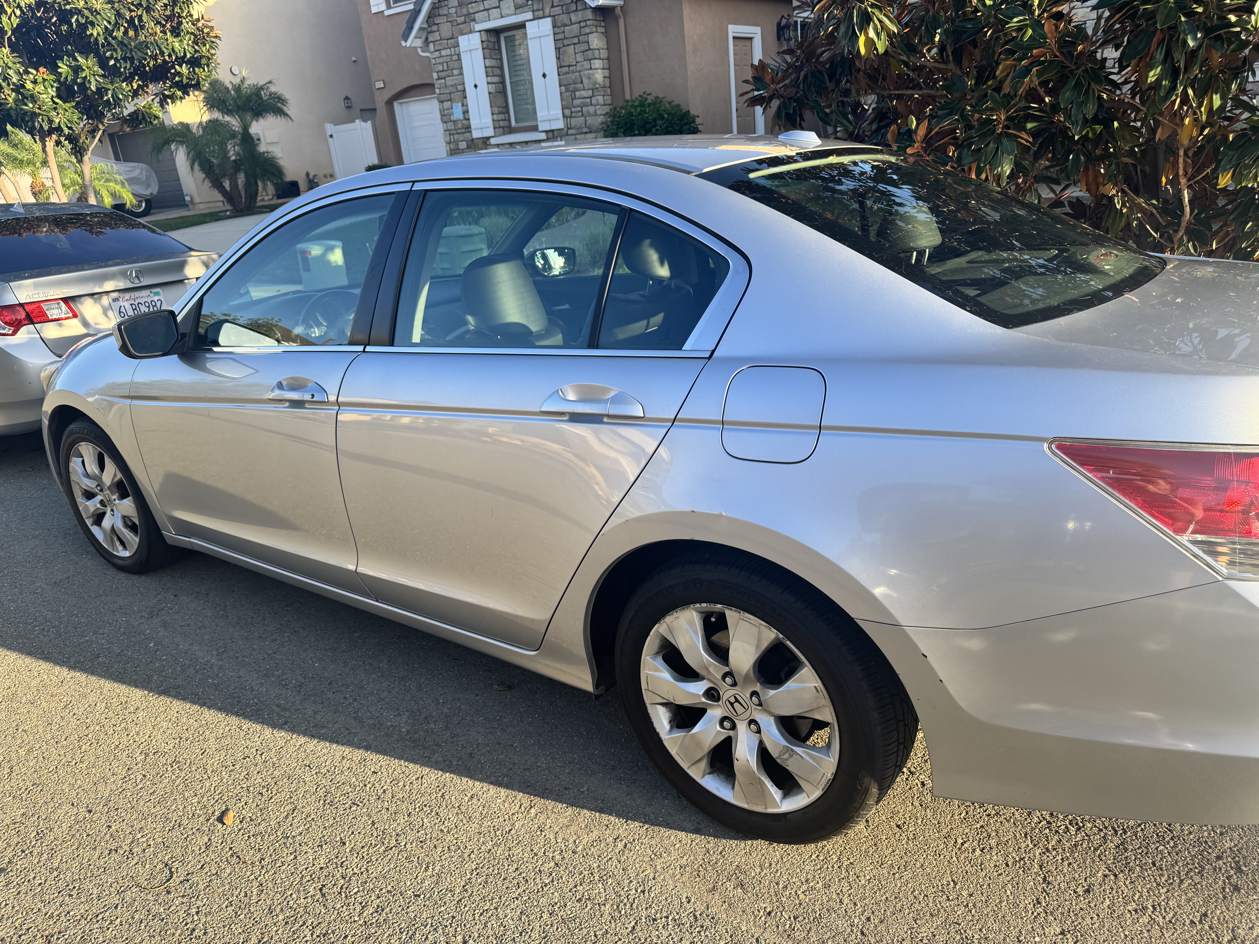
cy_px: 472
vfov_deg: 56.8
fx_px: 873
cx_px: 630
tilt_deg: -20.2
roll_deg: +6.0
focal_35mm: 24
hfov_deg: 71.6
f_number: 1.78
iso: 80
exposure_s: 1/876
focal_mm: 6.76
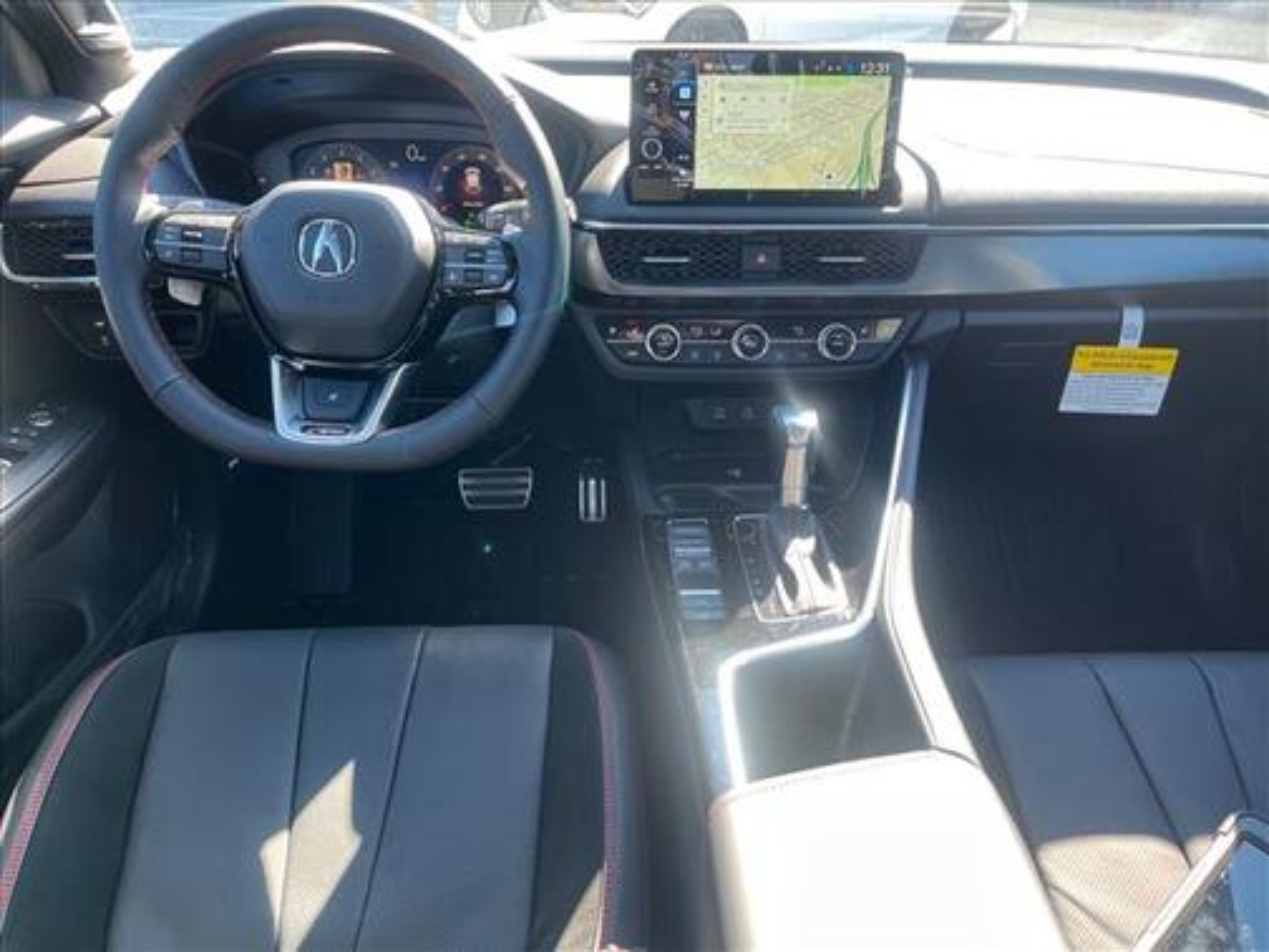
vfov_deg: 53.1
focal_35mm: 26
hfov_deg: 67.3
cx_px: 634
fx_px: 953
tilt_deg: -31.3
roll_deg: -2.0
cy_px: 476
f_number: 1.6
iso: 100
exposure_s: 1/121
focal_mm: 5.1
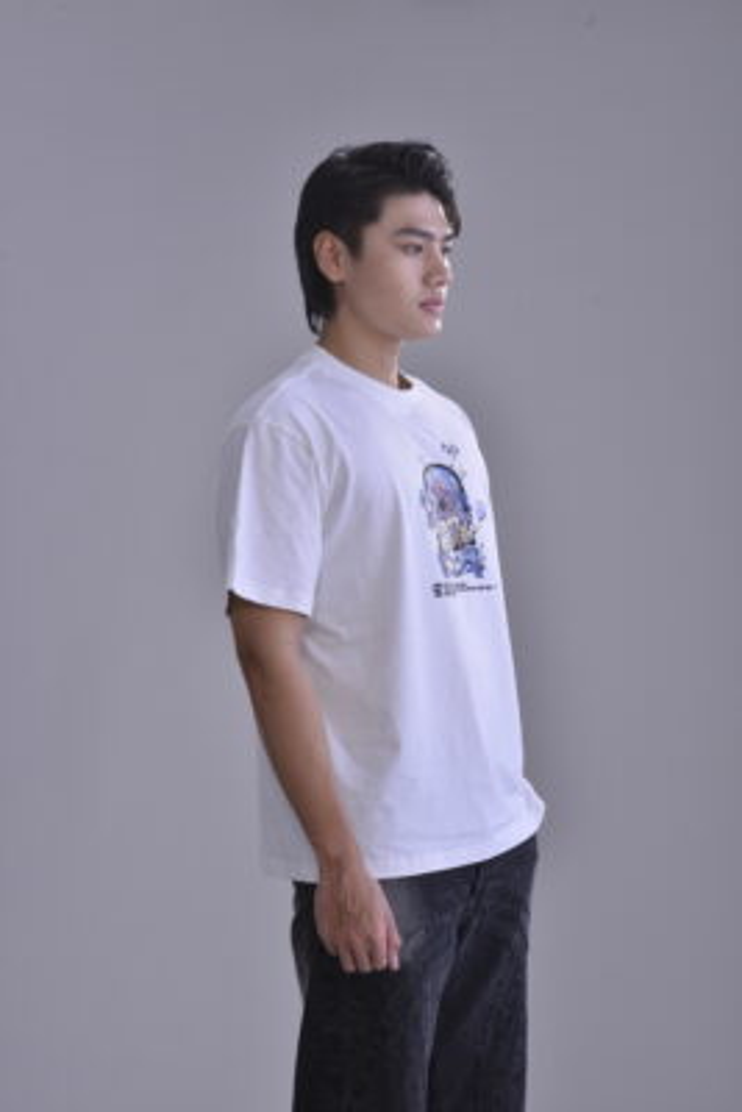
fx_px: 3243
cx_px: 371
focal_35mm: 105
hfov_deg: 13.1
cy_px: 556
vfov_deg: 19.4
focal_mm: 105
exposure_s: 1/200
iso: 400
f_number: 9
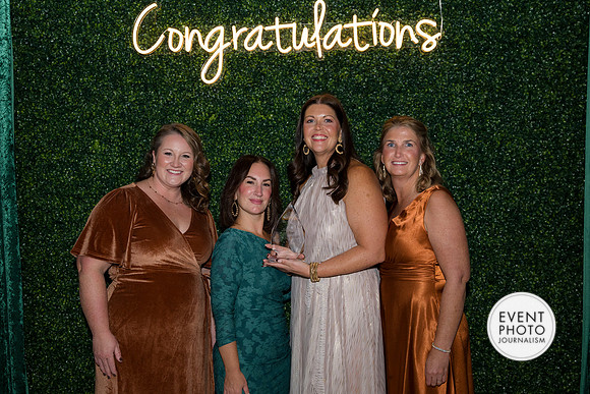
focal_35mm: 44
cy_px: 197
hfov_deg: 44.5
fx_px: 721
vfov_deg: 30.5
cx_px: 295
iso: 500
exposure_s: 1/160
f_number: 5
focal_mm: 44
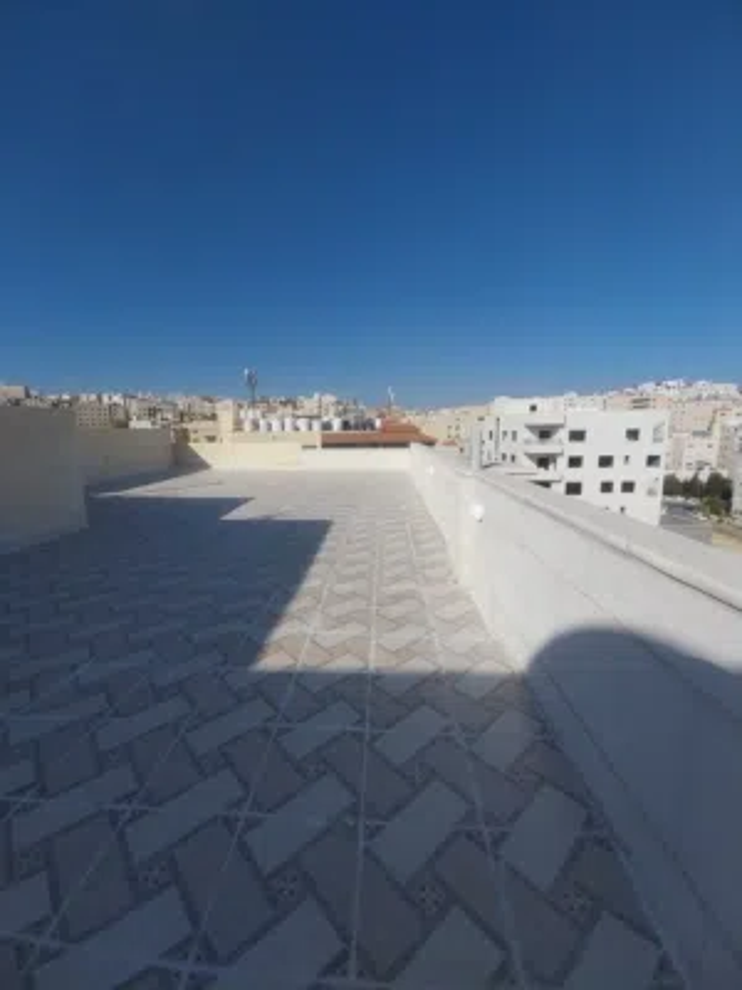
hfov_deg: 89.9
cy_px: 495
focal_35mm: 13
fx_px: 372
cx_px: 371
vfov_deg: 106.2
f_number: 2.2
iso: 71
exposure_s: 1/3347
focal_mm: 1.3
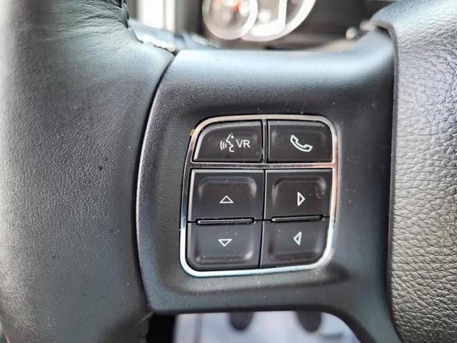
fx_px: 343
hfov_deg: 67.3
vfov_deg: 53.1
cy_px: 172
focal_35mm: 26
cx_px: 228
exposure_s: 1/120
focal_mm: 5.4
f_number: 1.8
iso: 160
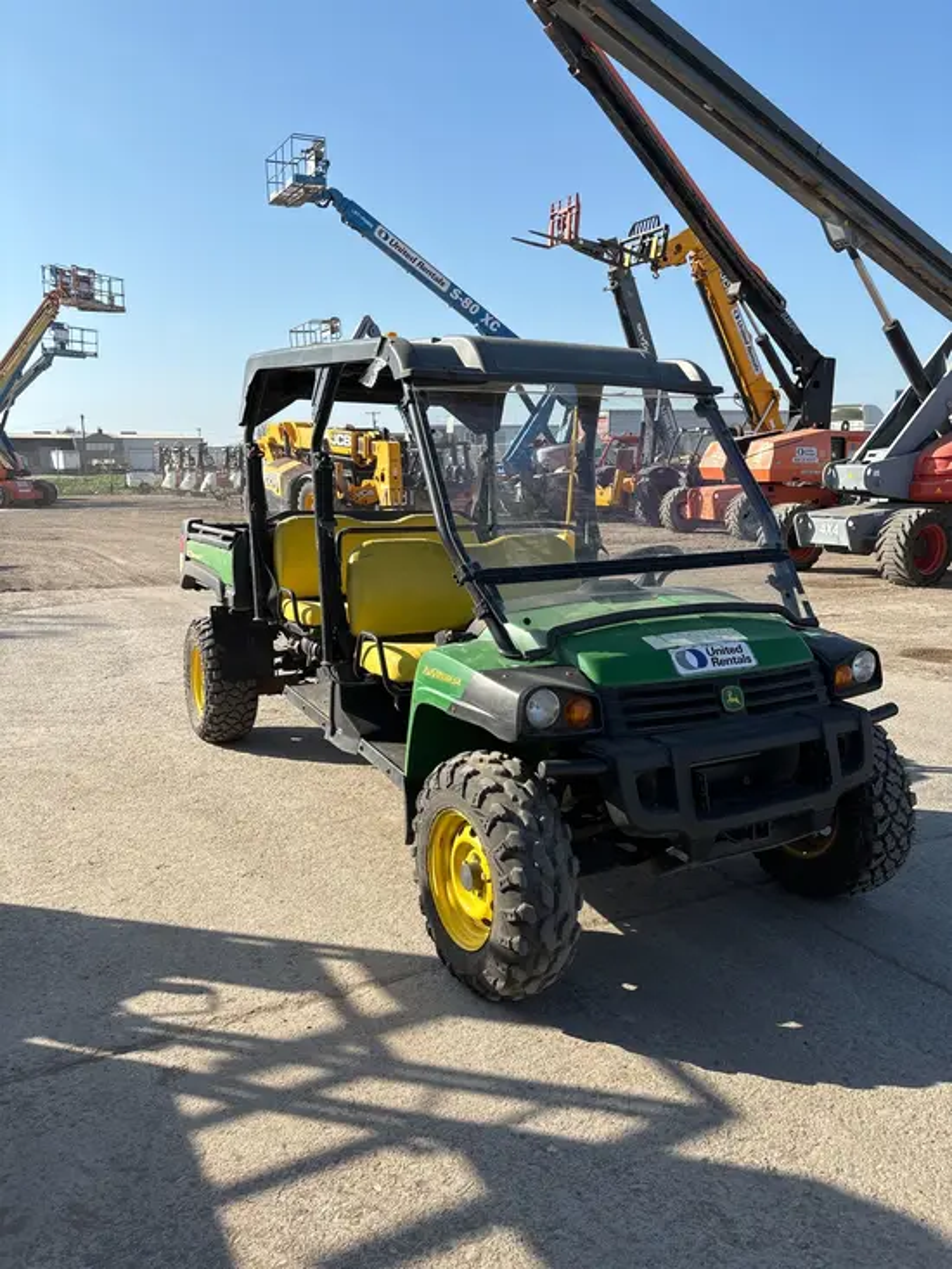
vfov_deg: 67.3
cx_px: 476
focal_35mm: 26
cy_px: 634
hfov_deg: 53.1
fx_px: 953
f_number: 1.6
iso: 50
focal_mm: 5.96
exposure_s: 1/2778
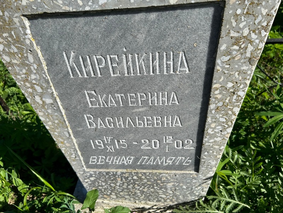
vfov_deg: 53.1
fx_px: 213
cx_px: 142
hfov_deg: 67.3
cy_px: 106
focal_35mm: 26
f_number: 1.5
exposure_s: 1/4115
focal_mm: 5.7
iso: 50
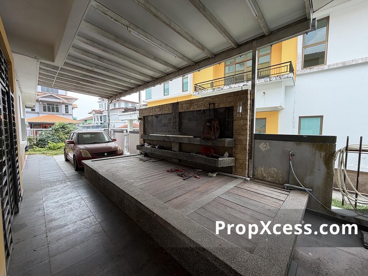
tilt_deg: -3.9
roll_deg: +0.3
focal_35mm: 14
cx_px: 184
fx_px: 149
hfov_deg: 102.1
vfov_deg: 85.7
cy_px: 138
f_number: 2.2
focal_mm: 2.22
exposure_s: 1/192
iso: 40
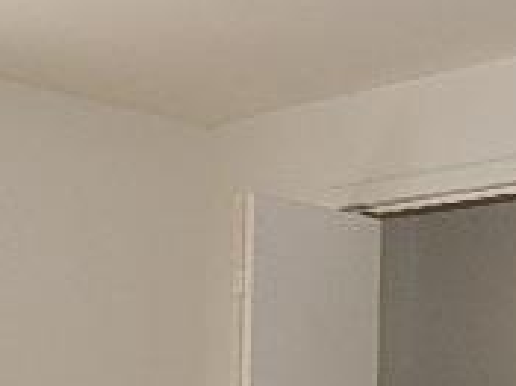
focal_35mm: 84
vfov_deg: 16.6
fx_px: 1251
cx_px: 419
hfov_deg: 22.9
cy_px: 492
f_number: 3
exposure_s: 1/30
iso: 200
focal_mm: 4
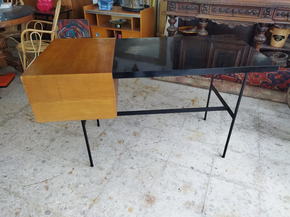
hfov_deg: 65.3
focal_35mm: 27
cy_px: 108
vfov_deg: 51.4
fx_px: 226
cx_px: 145
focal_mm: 4.71
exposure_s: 1/50
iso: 303
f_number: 1.79
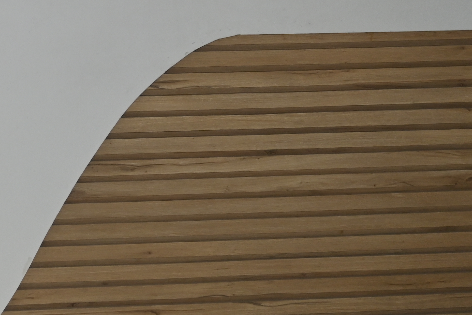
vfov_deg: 13.7
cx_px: -5
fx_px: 1298
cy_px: 17
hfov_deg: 20.0
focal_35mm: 99
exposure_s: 1/125
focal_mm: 22
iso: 250
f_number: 4
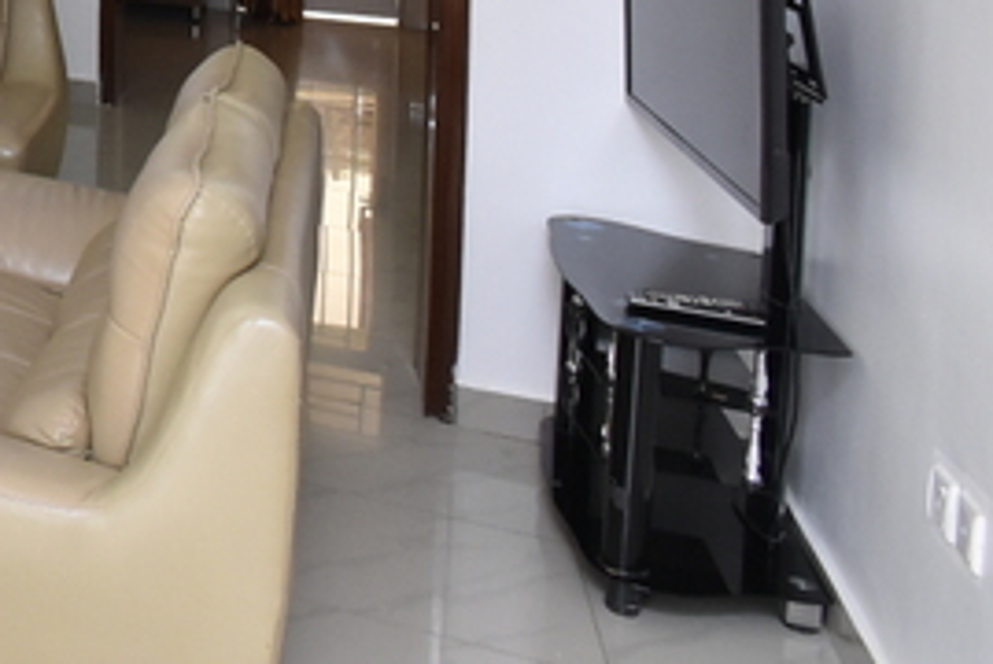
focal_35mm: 48
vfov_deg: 24.1
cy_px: -234
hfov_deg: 26.6
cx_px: -561
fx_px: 1325
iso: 1250
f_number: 8
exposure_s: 1/100
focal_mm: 10
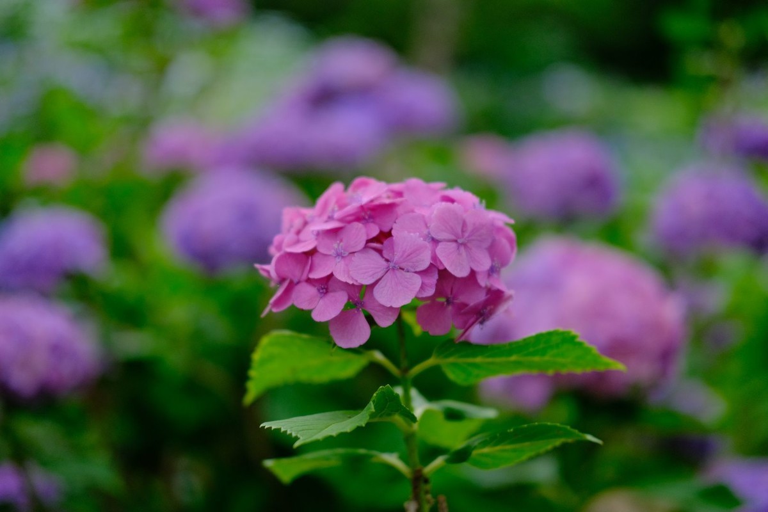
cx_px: 384
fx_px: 1131
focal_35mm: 53
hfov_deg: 37.5
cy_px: 256
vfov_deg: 25.5
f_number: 2
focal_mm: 35
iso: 640
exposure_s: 1/1300
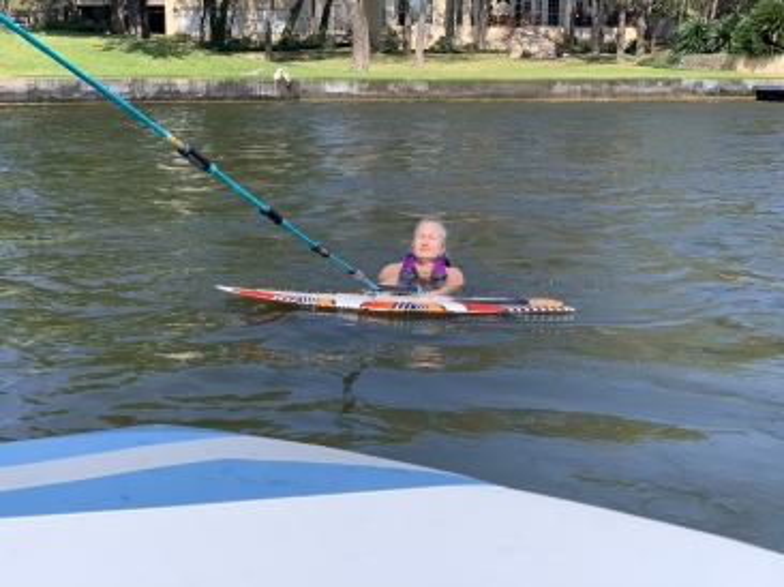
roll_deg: +0.1
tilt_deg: -9.7
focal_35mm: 52
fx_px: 1177
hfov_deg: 36.8
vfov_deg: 28.0
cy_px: 294
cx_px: 392
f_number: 2.4
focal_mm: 6
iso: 16
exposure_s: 1/905
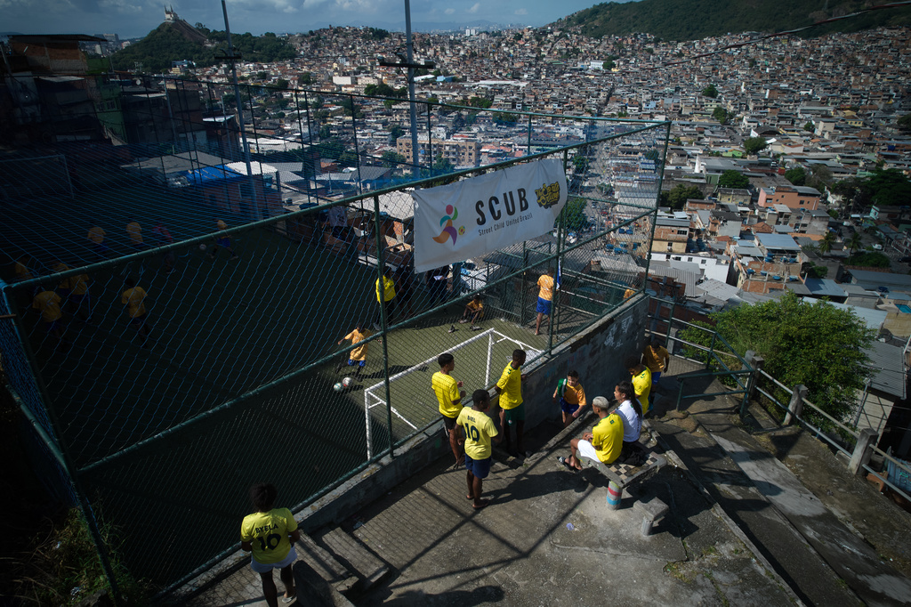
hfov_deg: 78.6
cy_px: 304
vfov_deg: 57.2
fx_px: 557
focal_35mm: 22
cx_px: 456
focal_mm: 8.4
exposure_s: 1/2000
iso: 100
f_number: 2.8
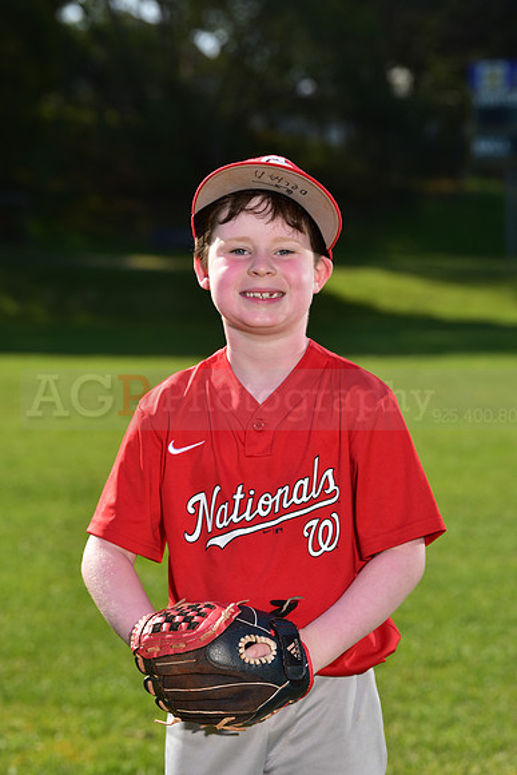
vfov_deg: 16.8
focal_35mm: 122
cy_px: 388
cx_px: 258
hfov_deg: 11.2
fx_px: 2626
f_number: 6.3
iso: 80
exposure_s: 1/250
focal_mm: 122
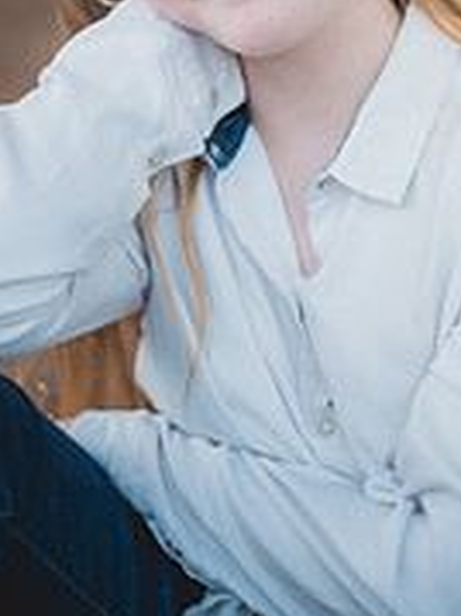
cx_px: 234
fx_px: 2151
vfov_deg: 16.2
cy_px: 162
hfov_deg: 12.2
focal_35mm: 121
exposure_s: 1/2000
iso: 250
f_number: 1.4
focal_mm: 50
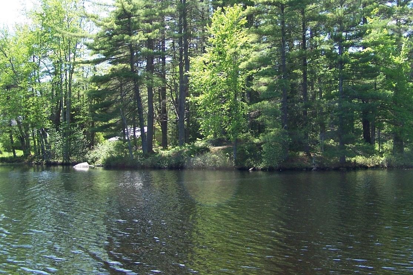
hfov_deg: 36.2
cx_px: 240
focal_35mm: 55
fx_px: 631
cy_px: 85
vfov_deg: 24.5
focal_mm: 6.3
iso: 80
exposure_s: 1/250
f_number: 2.8
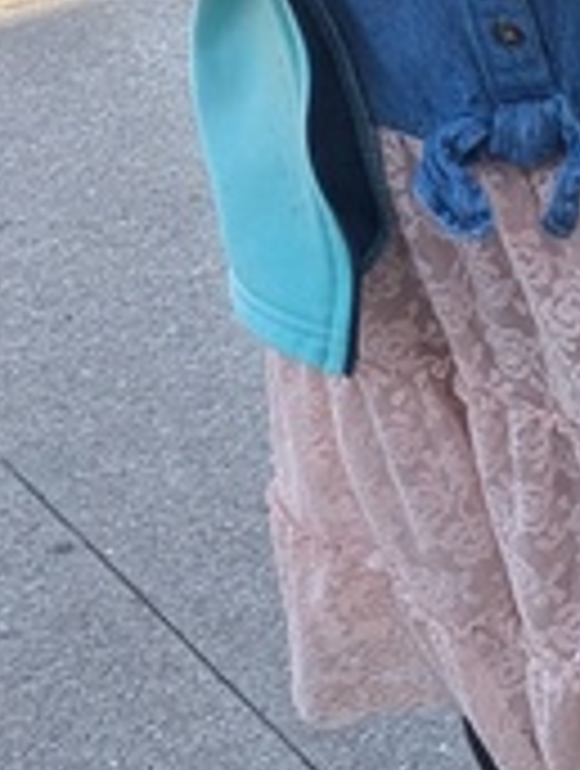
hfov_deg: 8.7
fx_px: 3205
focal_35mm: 144
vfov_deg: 13.5
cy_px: 68
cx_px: 1679
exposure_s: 1/740
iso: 35
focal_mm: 6.81
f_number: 1.85
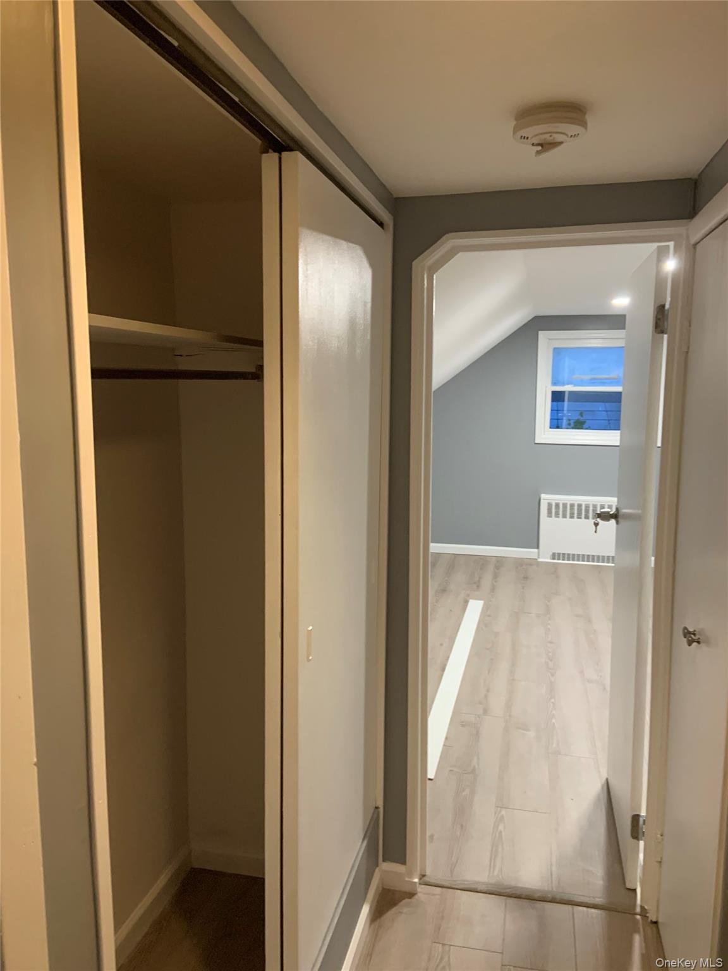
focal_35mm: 26
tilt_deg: -8.0
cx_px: 364
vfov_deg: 67.3
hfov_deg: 53.1
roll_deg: -0.3
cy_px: 486
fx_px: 729
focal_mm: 4.25
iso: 320
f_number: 1.8
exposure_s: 1/40
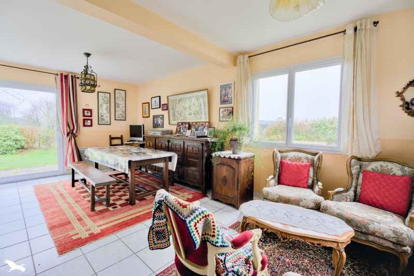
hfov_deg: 96.7
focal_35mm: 16
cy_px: 138
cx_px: 207
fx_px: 184
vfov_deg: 73.7
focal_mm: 16
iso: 800
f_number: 8
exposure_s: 1/30
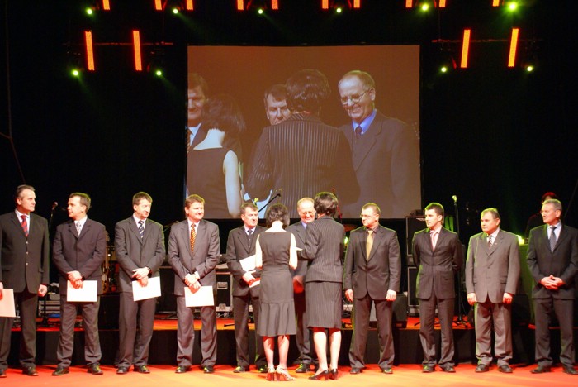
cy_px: 194
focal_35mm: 60
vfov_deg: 22.7
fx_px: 964
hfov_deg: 33.4
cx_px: 289
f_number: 5.6
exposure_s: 1/20
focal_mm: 40
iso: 800
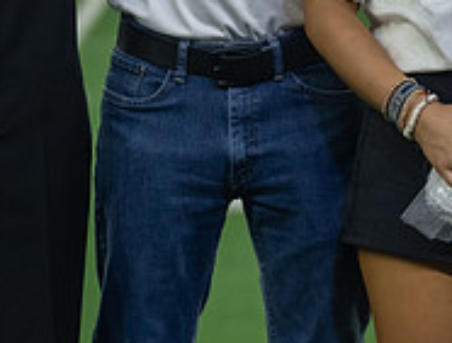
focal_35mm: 443
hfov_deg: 4.5
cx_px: 398
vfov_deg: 3.4
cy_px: -94
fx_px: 5807
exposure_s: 1/320
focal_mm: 108
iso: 1000
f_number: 2.8
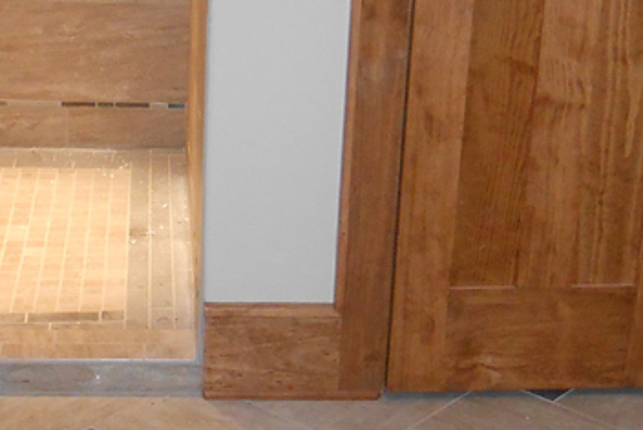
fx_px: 1483
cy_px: 148
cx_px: 183
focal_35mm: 83
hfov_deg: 24.3
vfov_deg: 16.4
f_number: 3.5
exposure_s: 1/25
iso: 400
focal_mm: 4.6
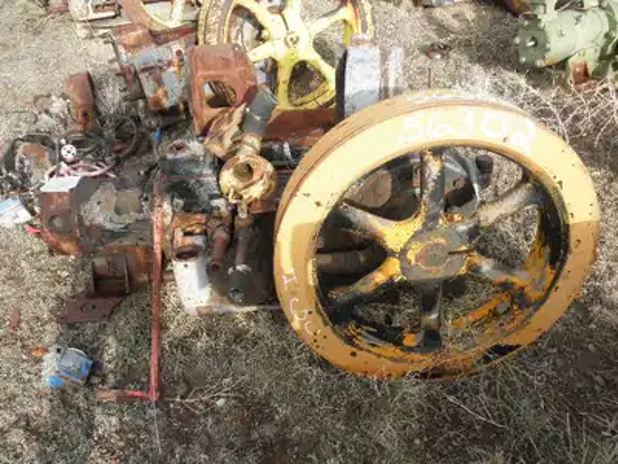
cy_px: 232
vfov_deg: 49.7
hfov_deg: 63.4
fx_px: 500
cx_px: 309
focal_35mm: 28
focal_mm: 5
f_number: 3
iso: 64
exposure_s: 1/320
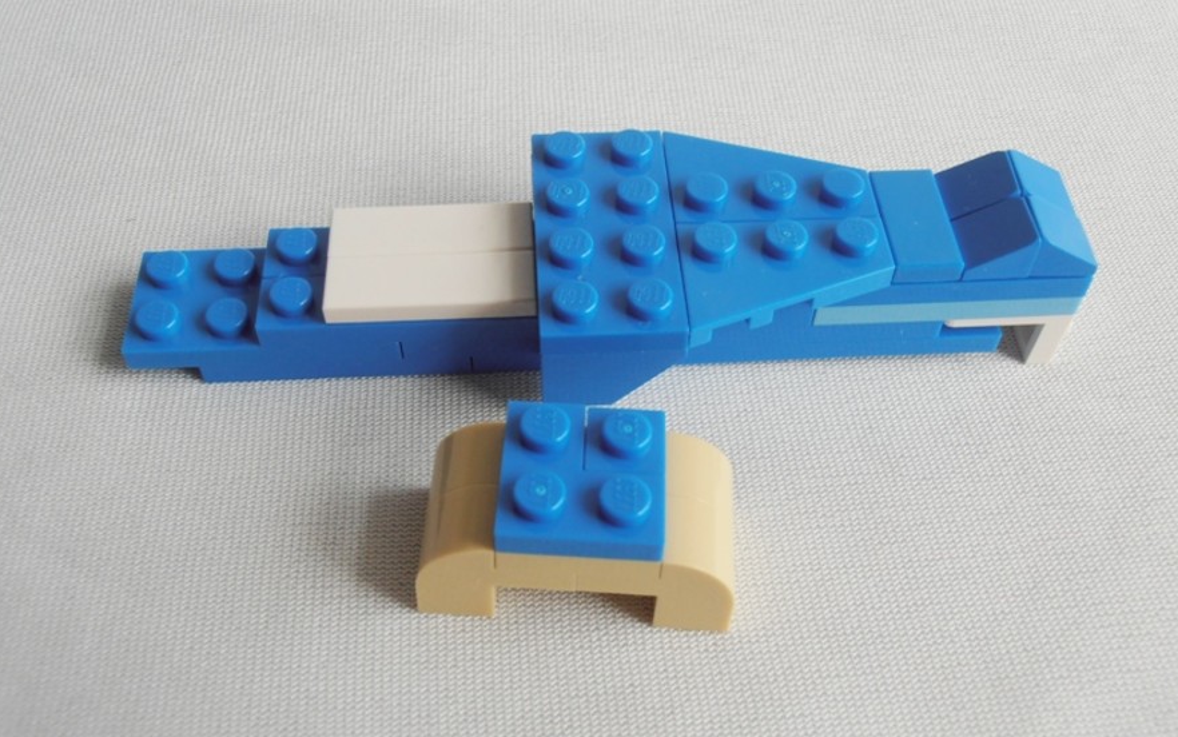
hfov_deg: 49.3
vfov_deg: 32.0
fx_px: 1285
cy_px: 419
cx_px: 593
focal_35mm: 40
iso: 80
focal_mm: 6.61
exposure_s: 1/80
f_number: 3.9
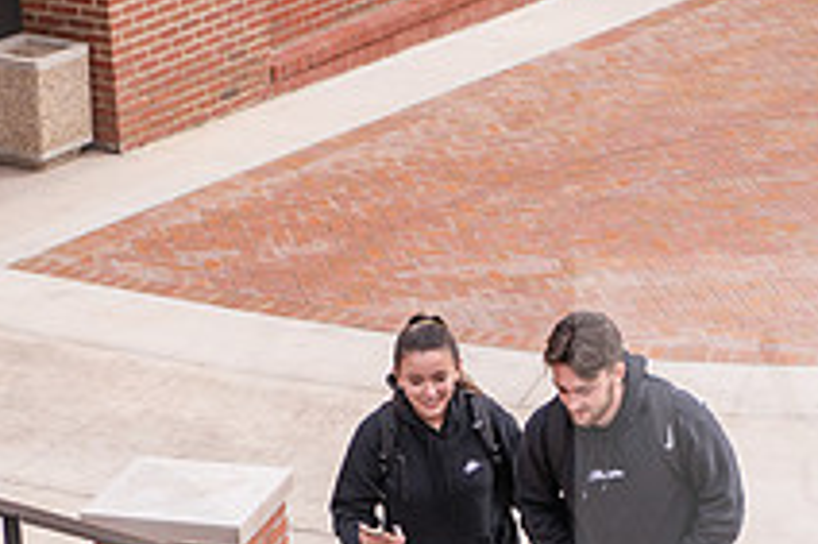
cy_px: 703
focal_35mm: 163
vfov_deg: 8.3
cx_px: 489
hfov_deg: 12.6
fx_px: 3701
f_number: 3.5
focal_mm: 58
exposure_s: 1/1250
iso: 200
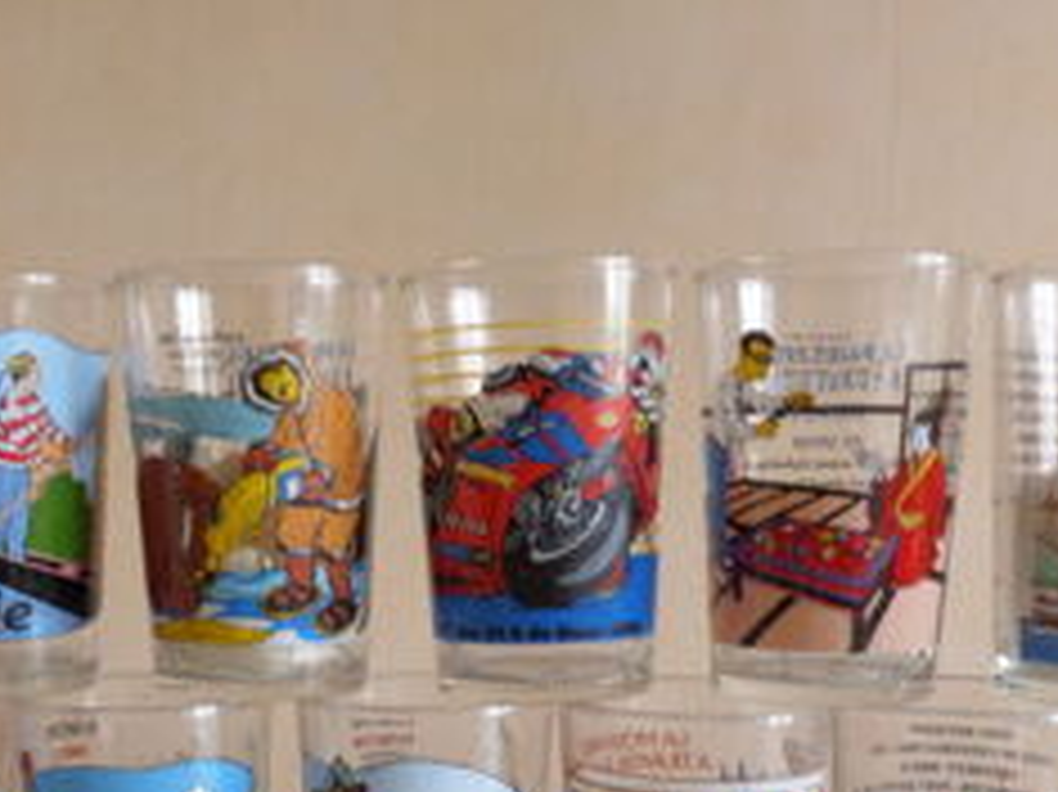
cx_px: 396
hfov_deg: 38.7
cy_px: 698
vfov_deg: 28.6
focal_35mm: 49
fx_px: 1497
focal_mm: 4.3
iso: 200
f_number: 3.1
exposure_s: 1/20
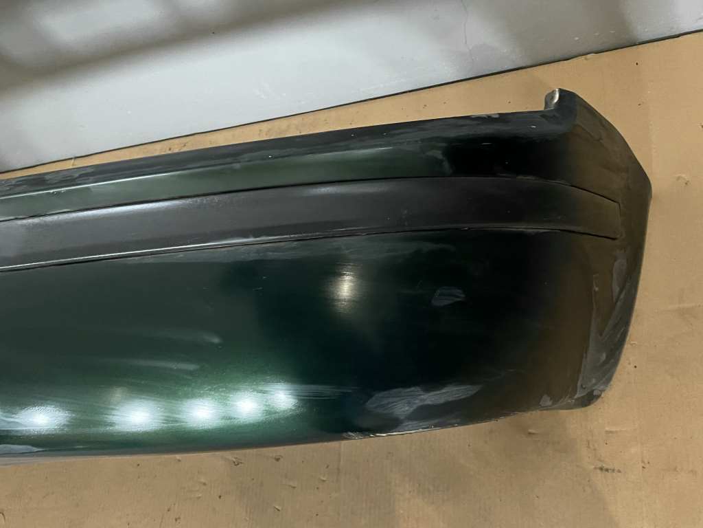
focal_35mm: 26
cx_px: 352
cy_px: 264
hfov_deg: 67.3
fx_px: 528
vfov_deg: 53.1
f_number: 1.6
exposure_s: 1/30
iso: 640
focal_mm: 5.1
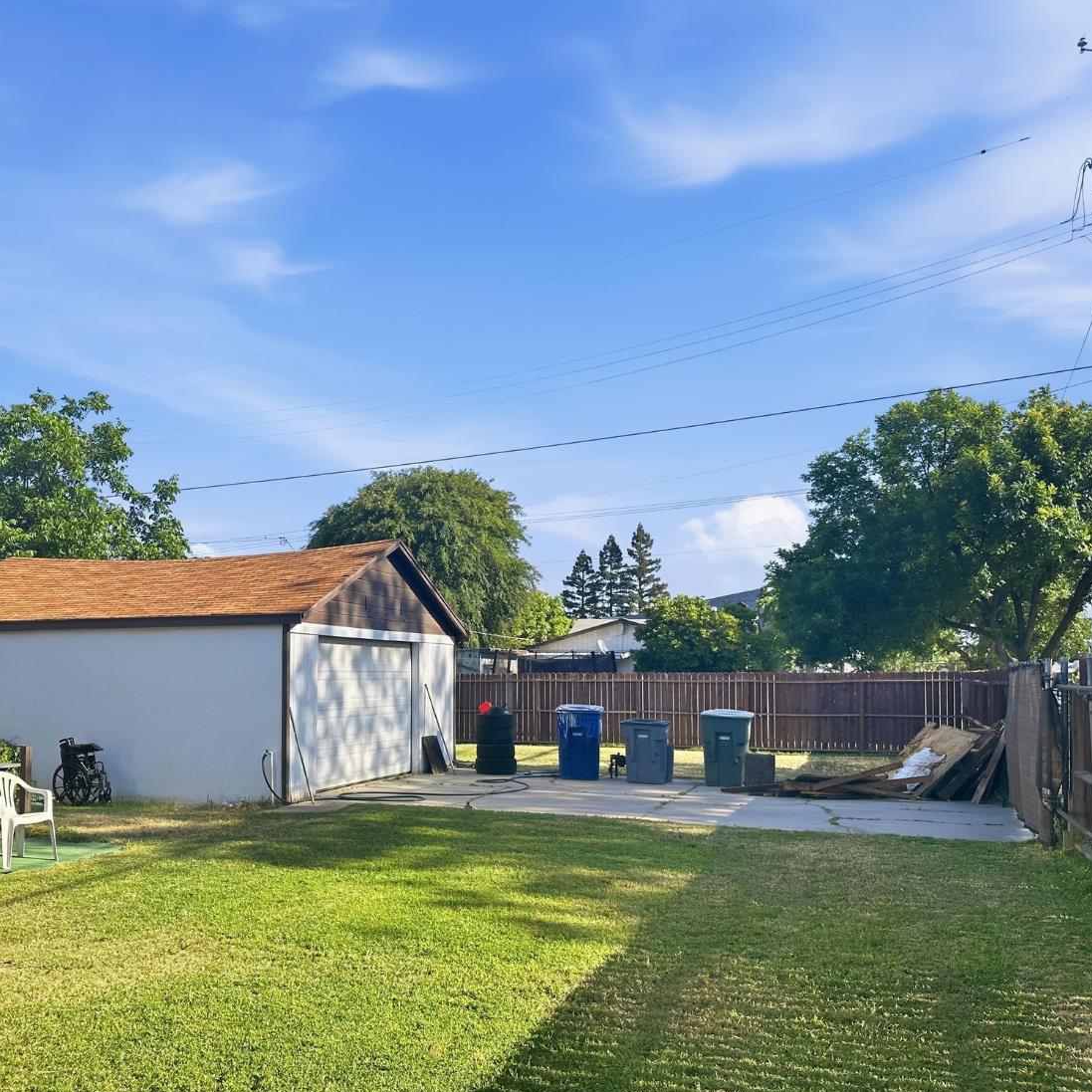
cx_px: 411
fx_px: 1035
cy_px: 542
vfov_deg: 55.6
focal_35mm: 29
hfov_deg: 55.0
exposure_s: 1/3058
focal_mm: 6.9
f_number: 1.8
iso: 80
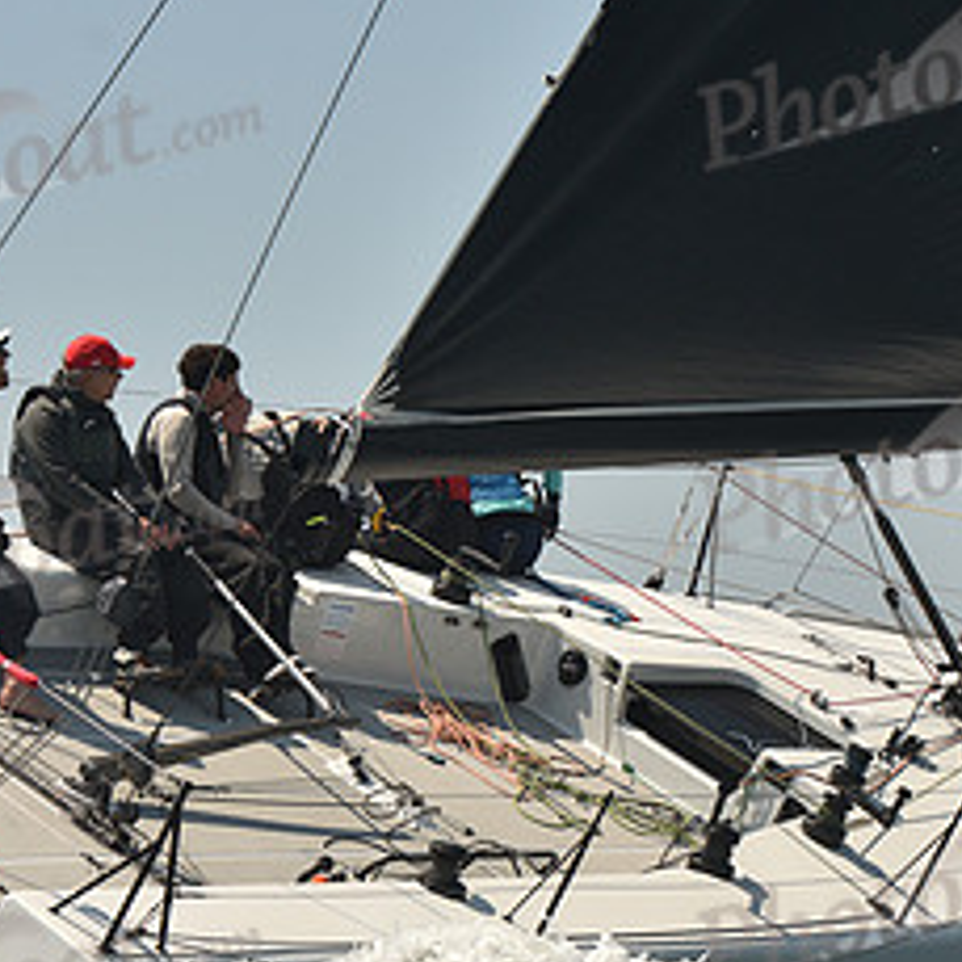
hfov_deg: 11.6
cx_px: 483
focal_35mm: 151
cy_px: 725
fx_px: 4748
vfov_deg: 11.5
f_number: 5.6
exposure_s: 1/640
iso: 250
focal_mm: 70
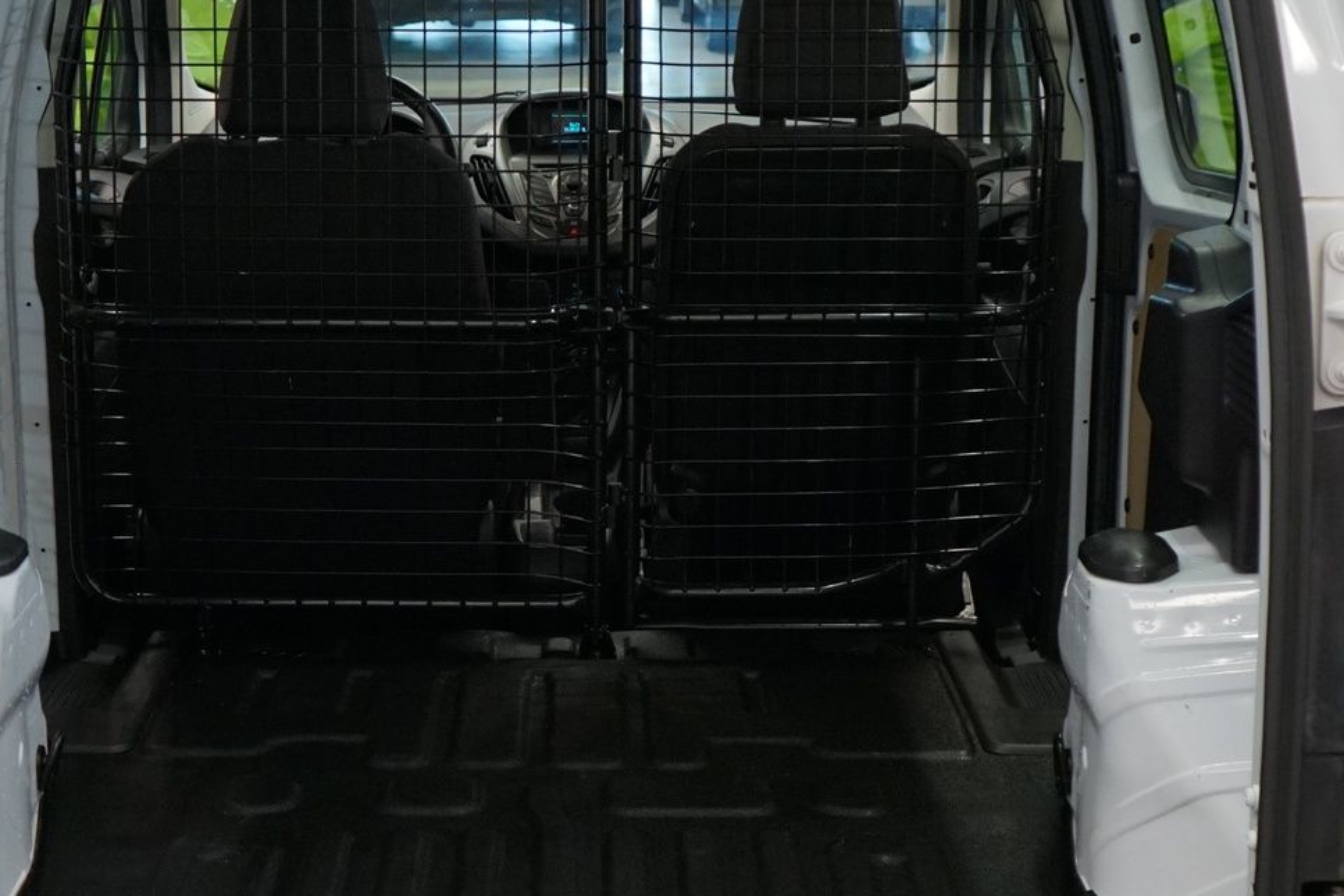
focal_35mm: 75
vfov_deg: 18.2
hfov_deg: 26.9
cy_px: 445
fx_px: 2800
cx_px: 482
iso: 1000
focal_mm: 29
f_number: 4
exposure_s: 1/160
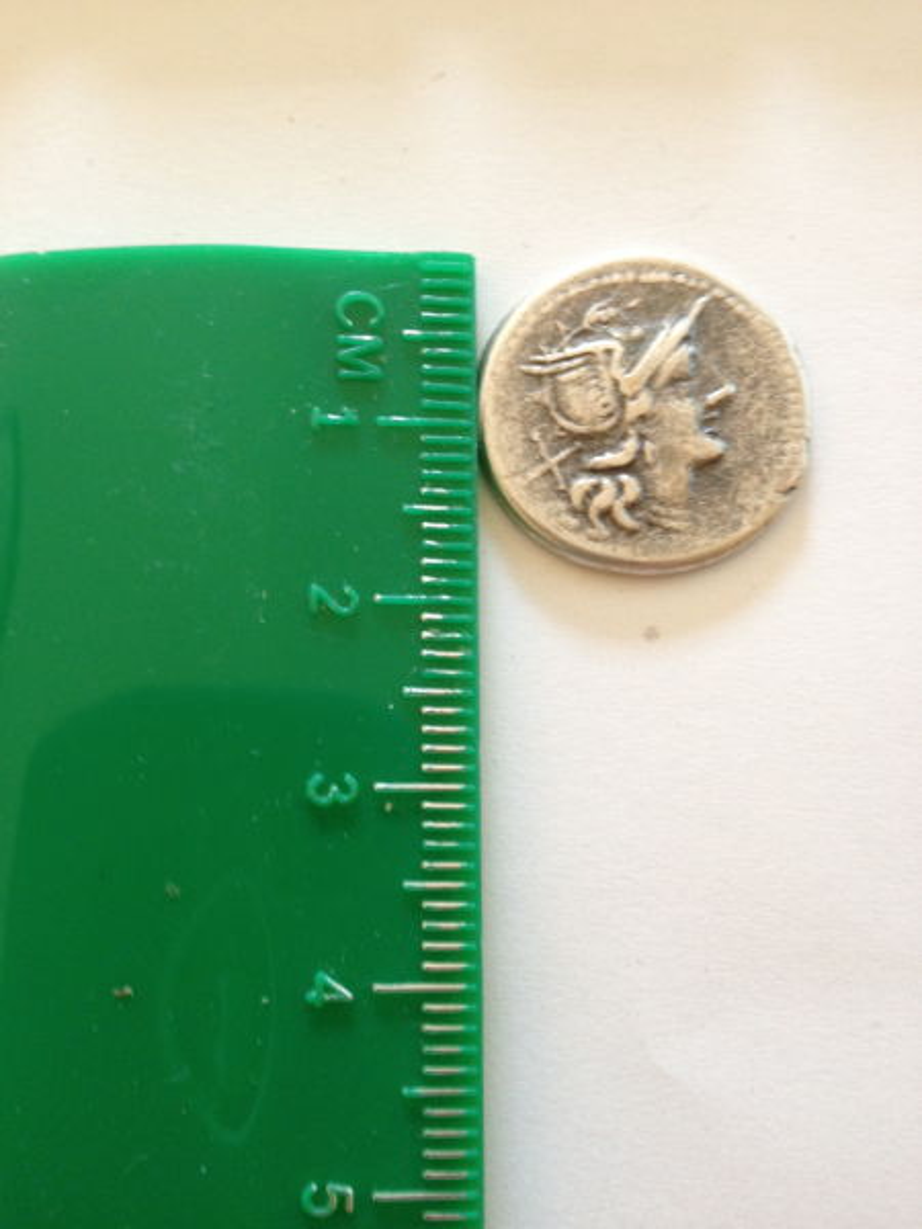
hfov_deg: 40.7
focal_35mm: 35
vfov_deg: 52.6
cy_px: 614
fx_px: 1243
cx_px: 461
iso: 100
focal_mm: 4.28
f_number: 2.4
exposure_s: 1/20
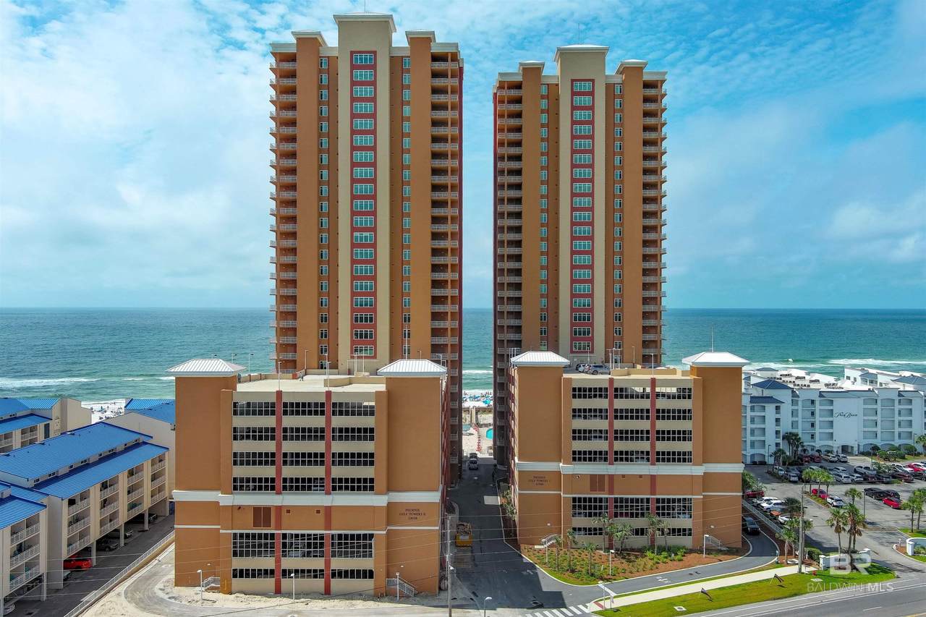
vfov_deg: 45.0
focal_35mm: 29
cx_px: 463
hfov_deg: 63.7
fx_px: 746
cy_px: 308
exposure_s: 1/1600
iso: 100
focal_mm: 10.57
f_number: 6.3
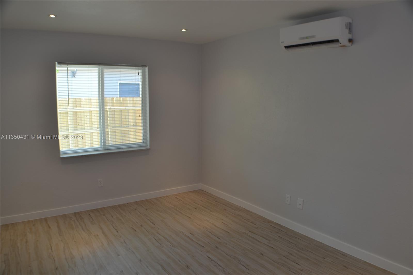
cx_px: 206
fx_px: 378
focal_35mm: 33
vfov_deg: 40.0
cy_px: 138
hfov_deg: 57.2
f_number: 5
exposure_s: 1/15
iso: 100
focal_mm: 22
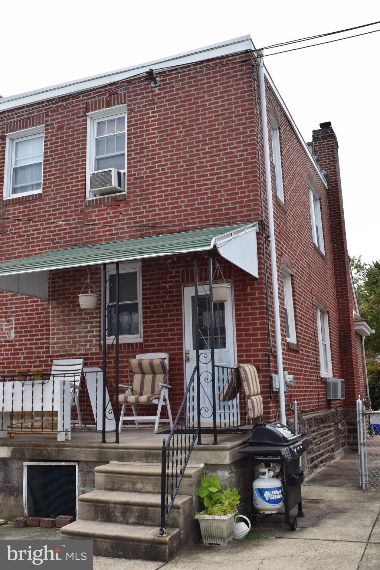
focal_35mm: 36
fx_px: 570
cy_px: 285
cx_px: 190
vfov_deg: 53.1
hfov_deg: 36.9
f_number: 11
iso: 400
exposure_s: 1/400
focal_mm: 24
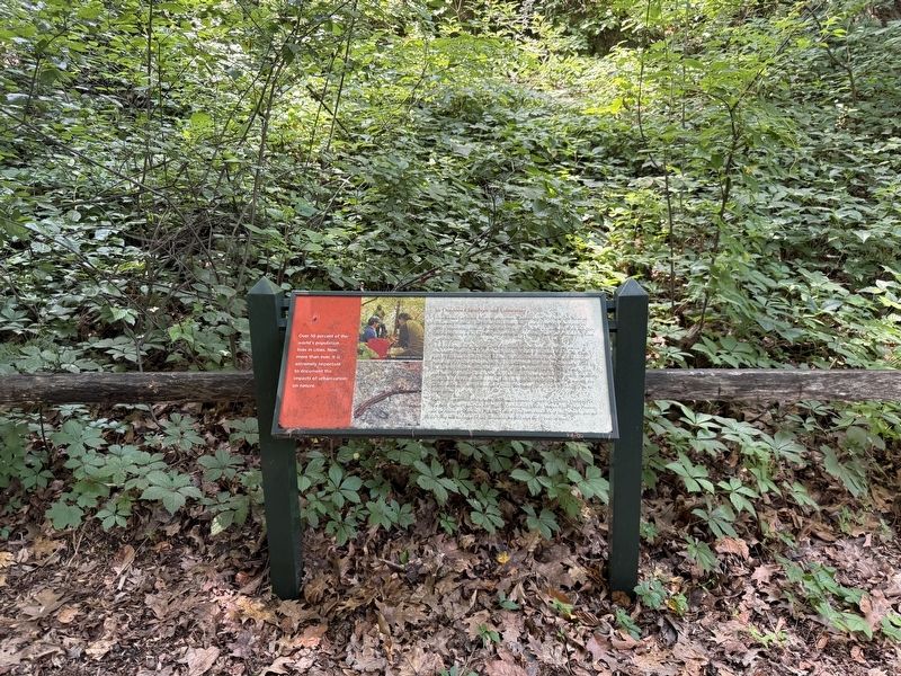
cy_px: 338
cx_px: 450
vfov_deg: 56.8
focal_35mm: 24
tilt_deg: -9.8
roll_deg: -0.5
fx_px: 625
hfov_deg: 71.6
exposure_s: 1/121
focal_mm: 6.76
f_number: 1.78
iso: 160
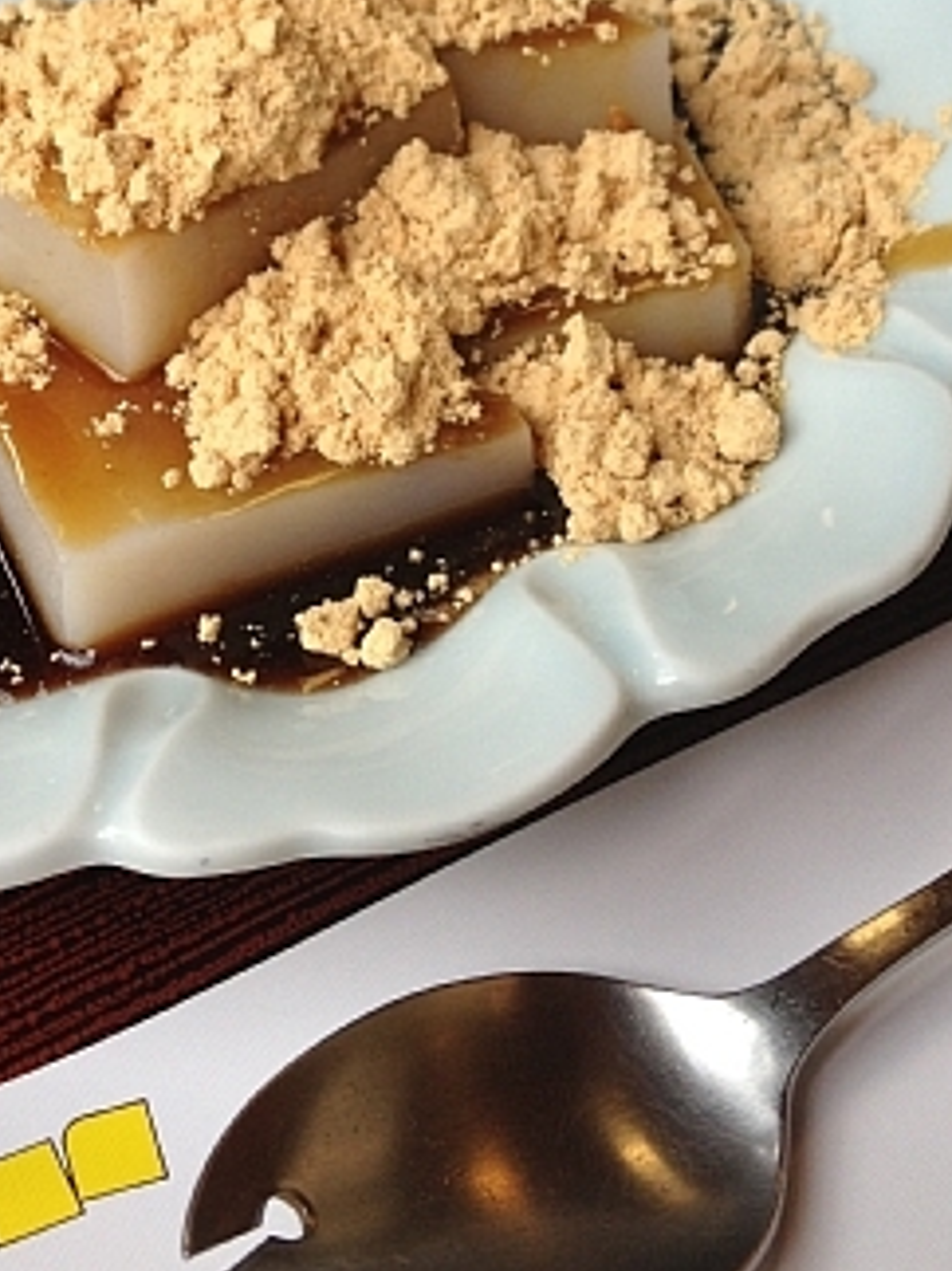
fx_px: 2385
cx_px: 354
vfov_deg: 29.2
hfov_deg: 22.5
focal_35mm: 65
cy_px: 264
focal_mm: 4.28
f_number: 2.4
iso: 64
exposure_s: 1/120
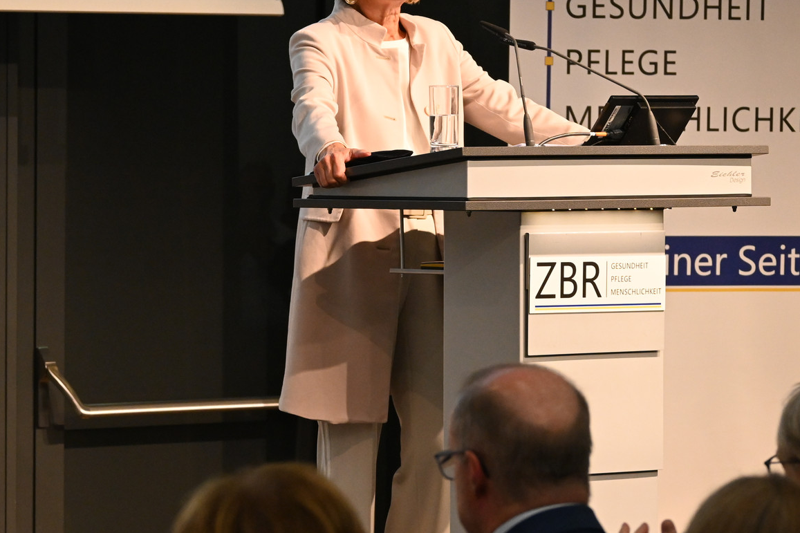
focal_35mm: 244
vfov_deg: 5.6
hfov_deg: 8.4
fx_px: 5421
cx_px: 407
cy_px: 193
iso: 2500
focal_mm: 98
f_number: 5.6
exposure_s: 1/250
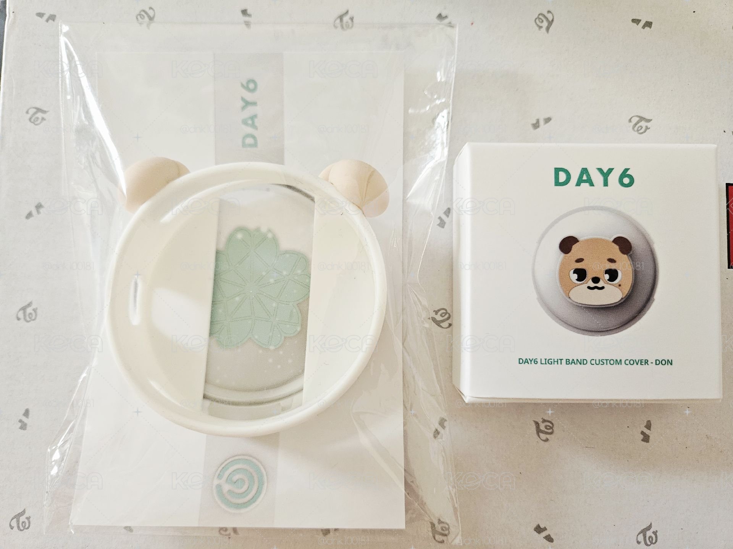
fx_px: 487
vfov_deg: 58.9
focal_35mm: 23
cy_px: 274
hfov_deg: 73.9
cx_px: 366
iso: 400
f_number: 1.8
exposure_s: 1/120
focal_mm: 5.4
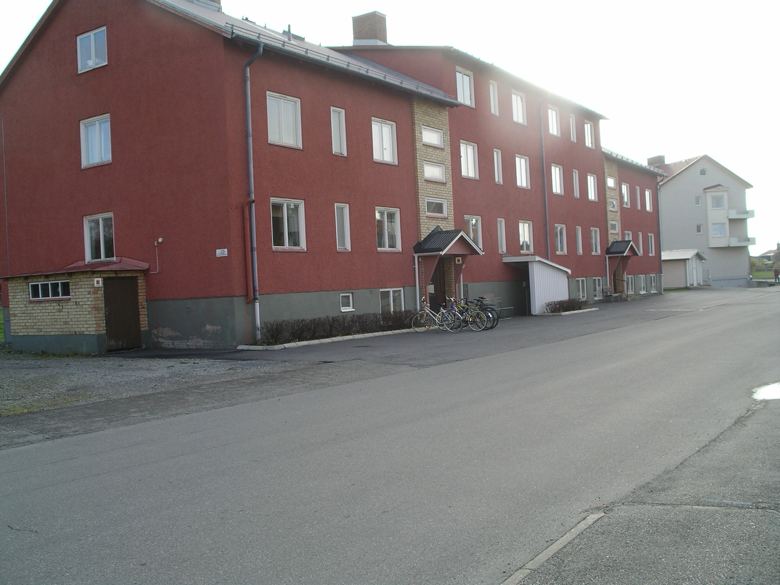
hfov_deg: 50.1
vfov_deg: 38.7
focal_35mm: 37
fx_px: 834
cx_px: 390
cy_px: 292
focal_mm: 7.8
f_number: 4.3
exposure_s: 1/218
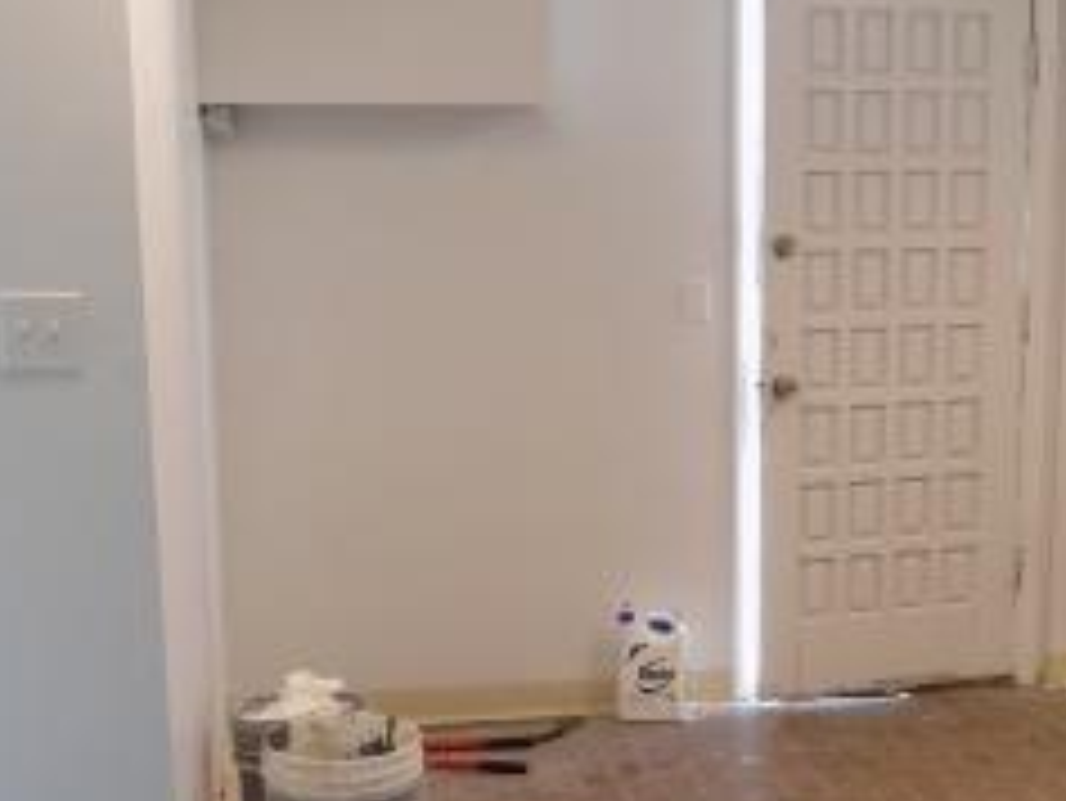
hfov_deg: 30.9
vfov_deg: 23.5
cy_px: 572
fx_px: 1910
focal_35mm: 62
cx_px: 742
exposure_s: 1/30
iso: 100
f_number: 3.1
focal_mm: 4
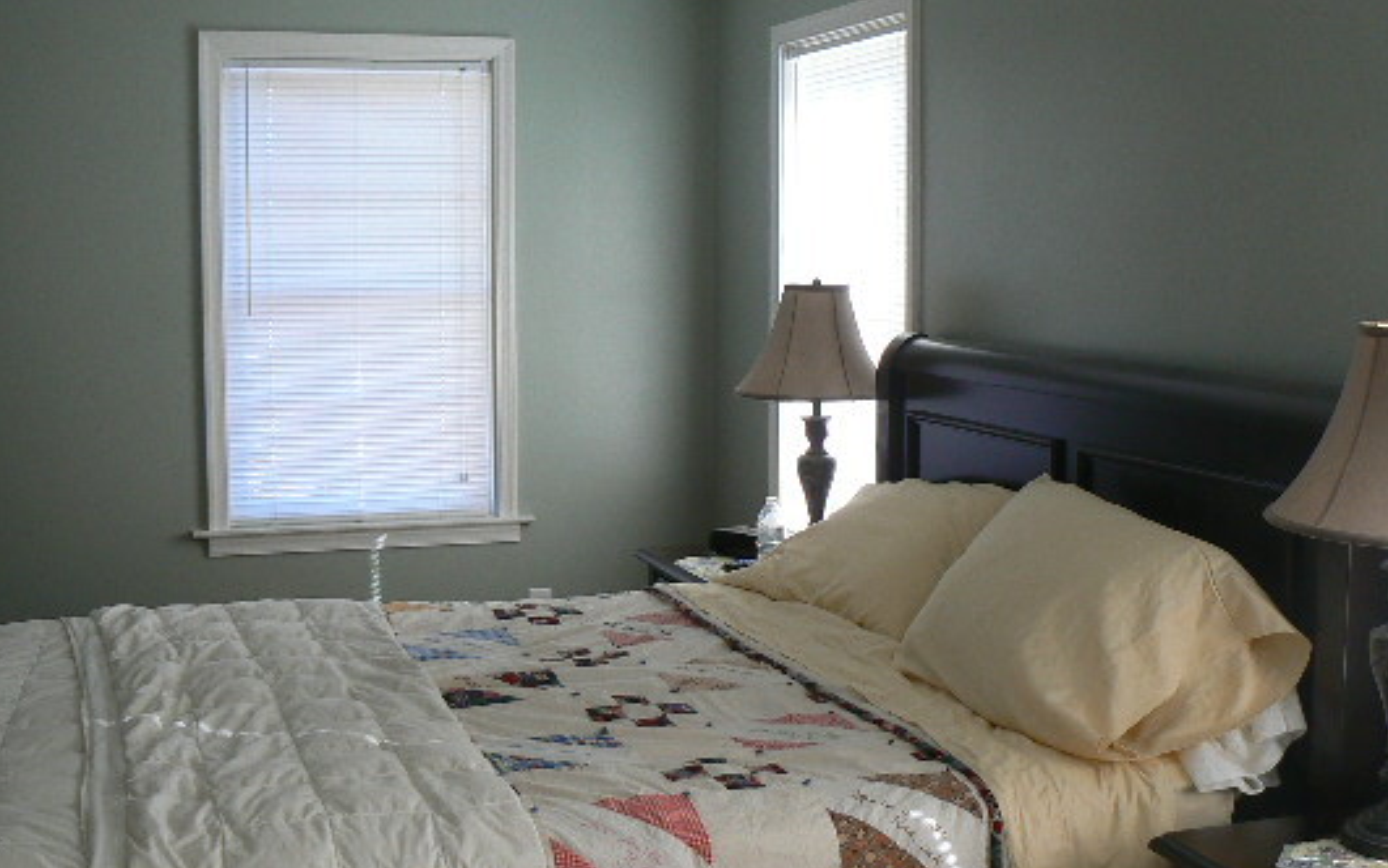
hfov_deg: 43.5
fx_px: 1740
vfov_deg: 28.0
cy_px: 395
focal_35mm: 46
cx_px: 701
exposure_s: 1/40
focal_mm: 6
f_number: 2.8
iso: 80
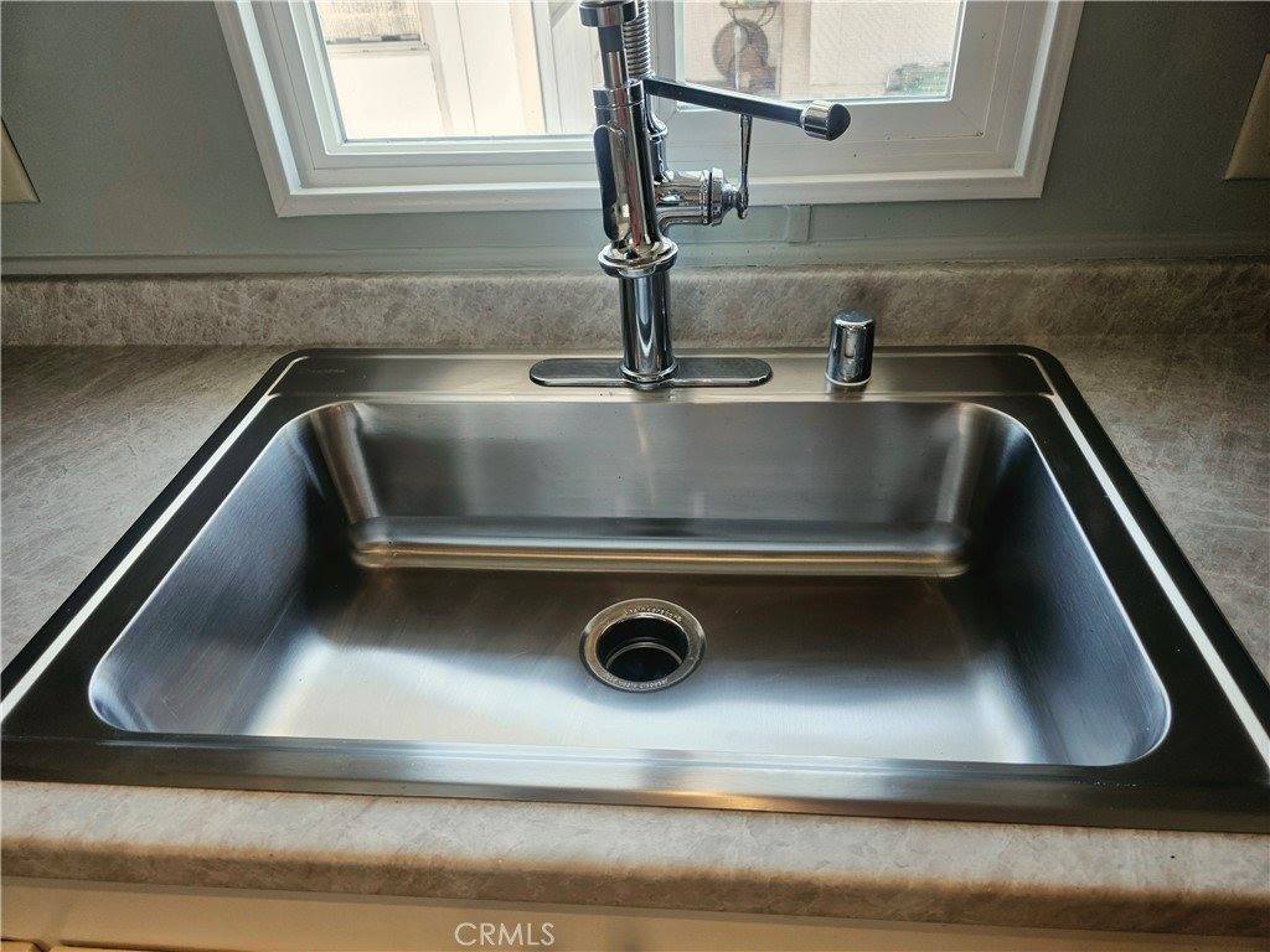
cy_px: 476
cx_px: 635
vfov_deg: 58.9
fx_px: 844
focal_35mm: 23
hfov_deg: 73.9
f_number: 1.7
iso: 50
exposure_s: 1/120
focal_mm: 6.3
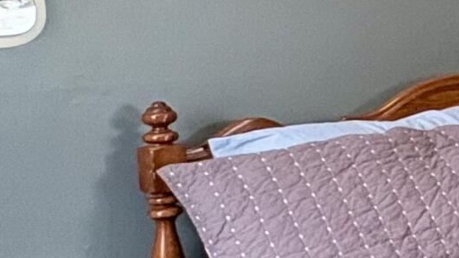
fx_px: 1059
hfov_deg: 15.7
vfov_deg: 13.8
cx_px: 1041
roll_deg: +1.5
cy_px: 54
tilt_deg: -3.9
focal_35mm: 87
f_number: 2.2
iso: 320
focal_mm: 2.22
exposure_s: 1/60
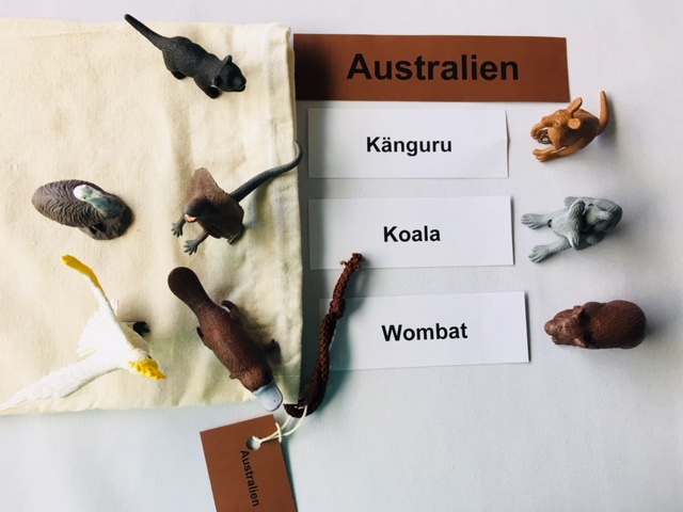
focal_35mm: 29
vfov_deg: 48.2
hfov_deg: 61.7
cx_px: 342
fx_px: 572
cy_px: 256
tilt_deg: -82.2
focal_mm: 4.15
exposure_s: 1/33
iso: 25
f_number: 2.2
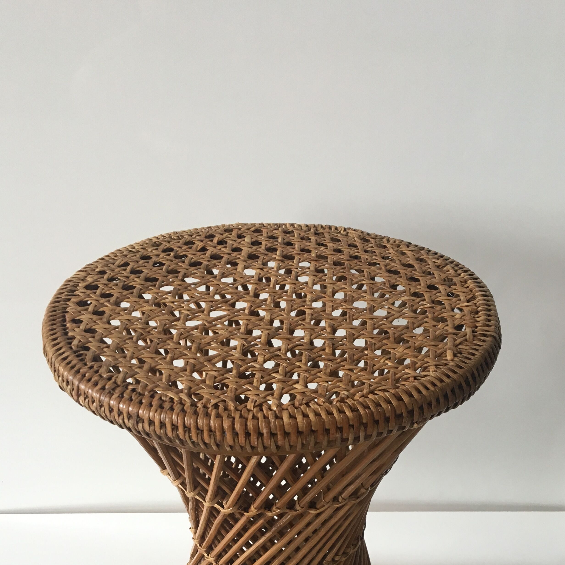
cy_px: 456
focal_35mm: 42
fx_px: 776
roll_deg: -1.0
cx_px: 292
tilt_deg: -35.8
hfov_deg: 40.0
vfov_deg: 38.5
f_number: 2.2
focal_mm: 4.15
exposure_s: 1/33
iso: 40
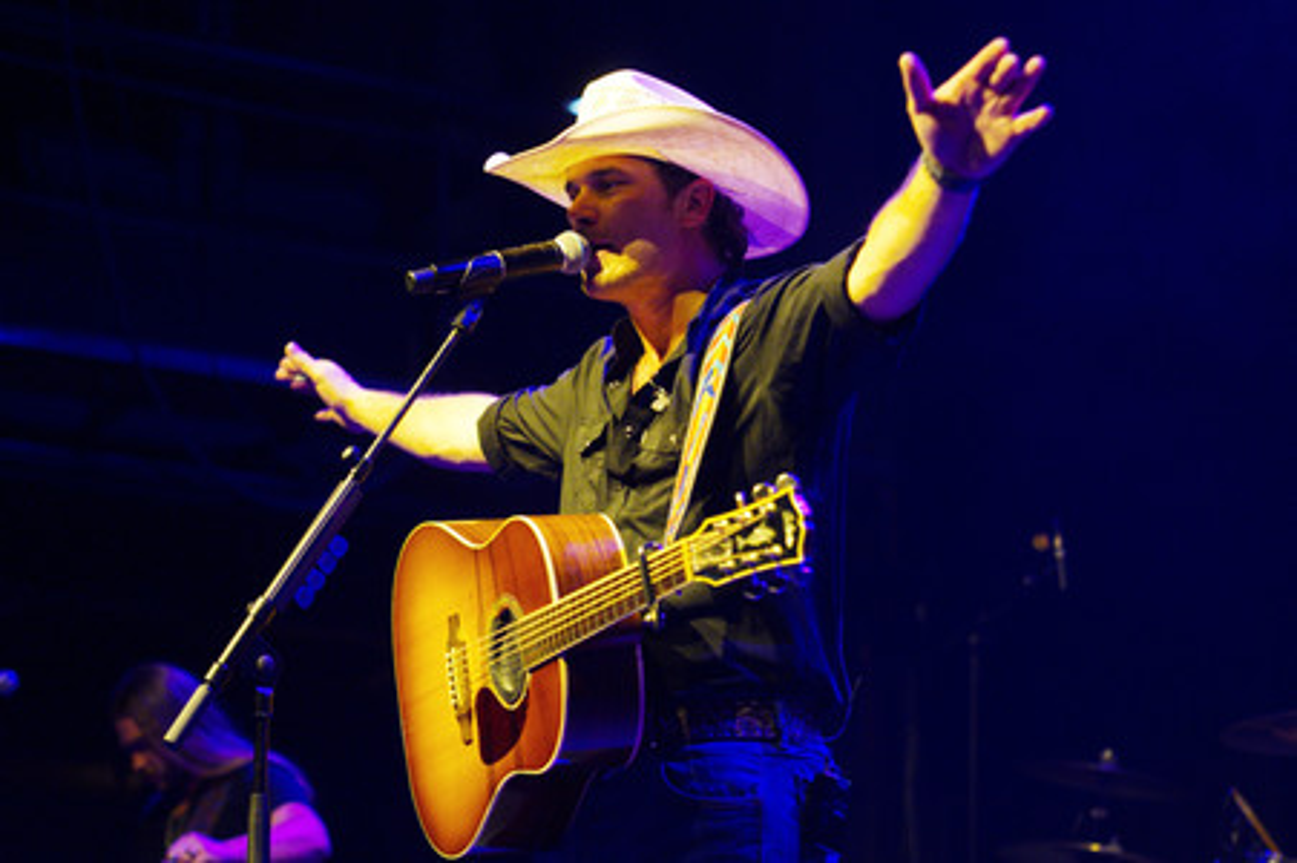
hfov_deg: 28.9
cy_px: 432
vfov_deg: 19.4
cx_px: 648
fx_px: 2520
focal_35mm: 70
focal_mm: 70
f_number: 2.8
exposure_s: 1/100
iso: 1600
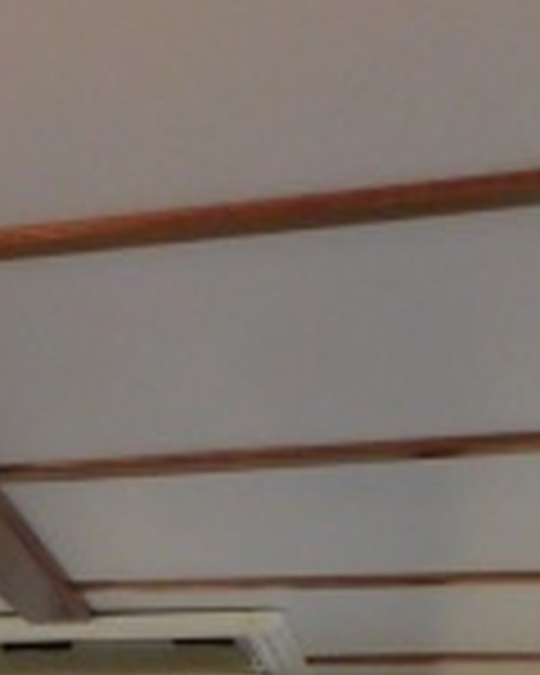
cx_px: -450
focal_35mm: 90
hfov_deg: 14.8
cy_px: 1161
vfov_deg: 17.7
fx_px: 1798
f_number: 3
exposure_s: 1/13
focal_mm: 4
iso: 400
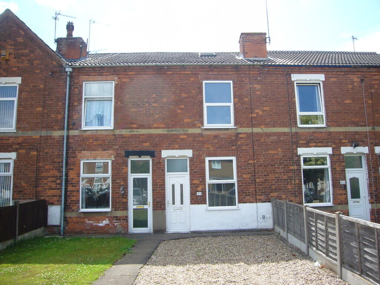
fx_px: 307
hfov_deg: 63.4
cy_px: 142
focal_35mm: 28
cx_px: 190
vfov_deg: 49.7
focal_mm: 4.6
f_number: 5.6
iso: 80
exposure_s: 1/160
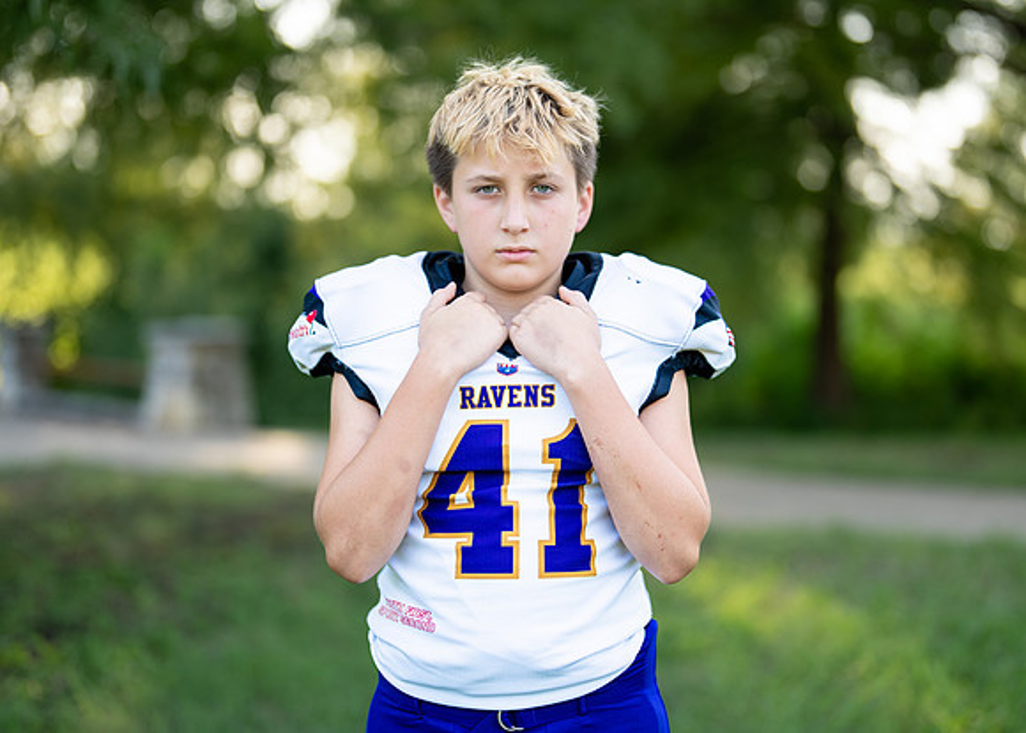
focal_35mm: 64
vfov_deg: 22.1
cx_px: 545
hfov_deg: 30.6
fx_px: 1872
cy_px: 343
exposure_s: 1/1250
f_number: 1.2
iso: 100
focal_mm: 50
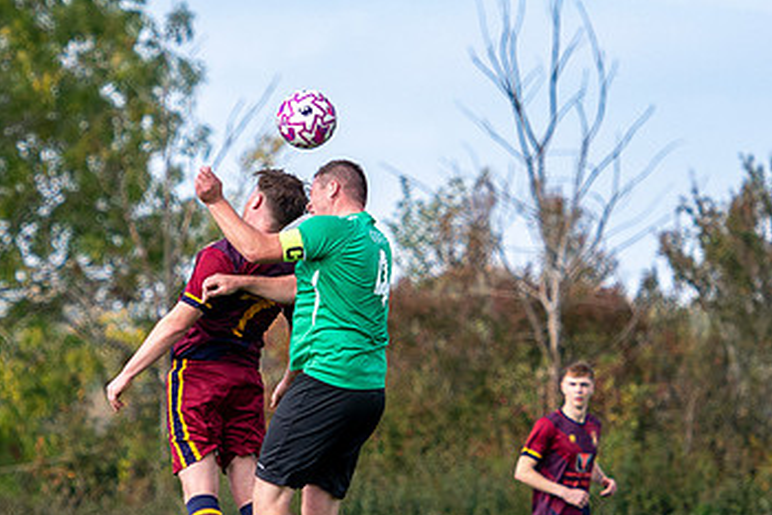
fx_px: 10721
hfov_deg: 4.1
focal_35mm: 500
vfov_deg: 2.7
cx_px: 327
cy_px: 295
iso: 250
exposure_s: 1/3200
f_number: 2.8
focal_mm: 145
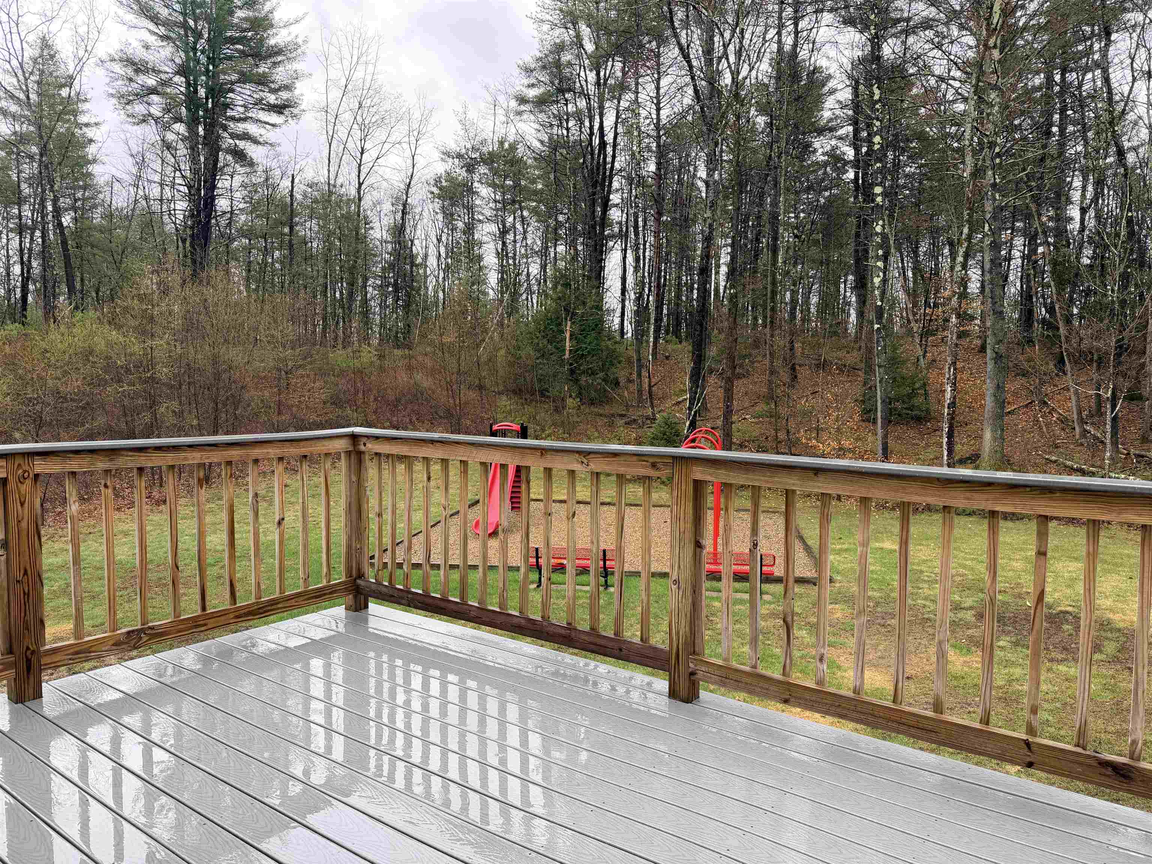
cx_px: 576
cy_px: 432
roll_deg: +0.0
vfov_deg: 56.8
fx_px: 799
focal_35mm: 24
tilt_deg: -2.5
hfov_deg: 71.6
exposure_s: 1/484
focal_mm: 6.76
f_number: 1.78
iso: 100
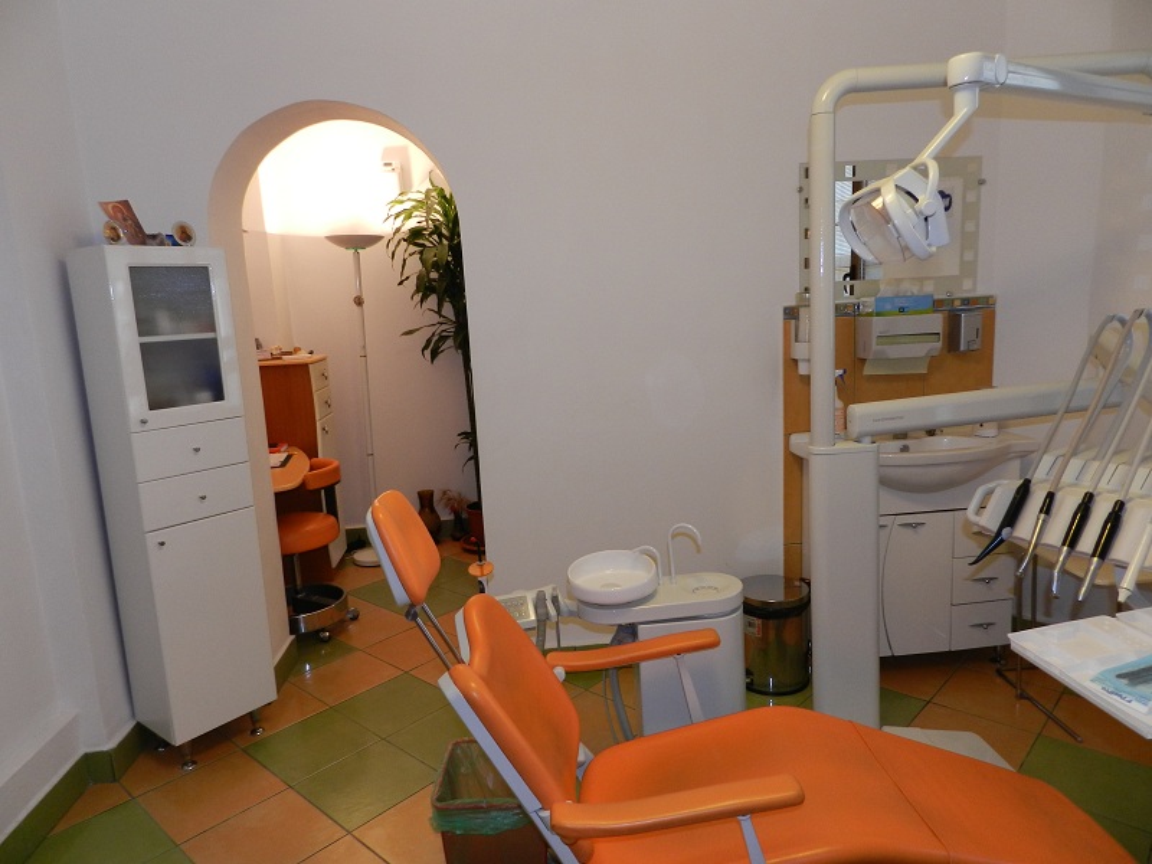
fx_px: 765
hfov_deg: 73.9
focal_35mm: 23
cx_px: 576
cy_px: 432
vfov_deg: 58.9
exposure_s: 1/30
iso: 180
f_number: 3.4
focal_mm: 4
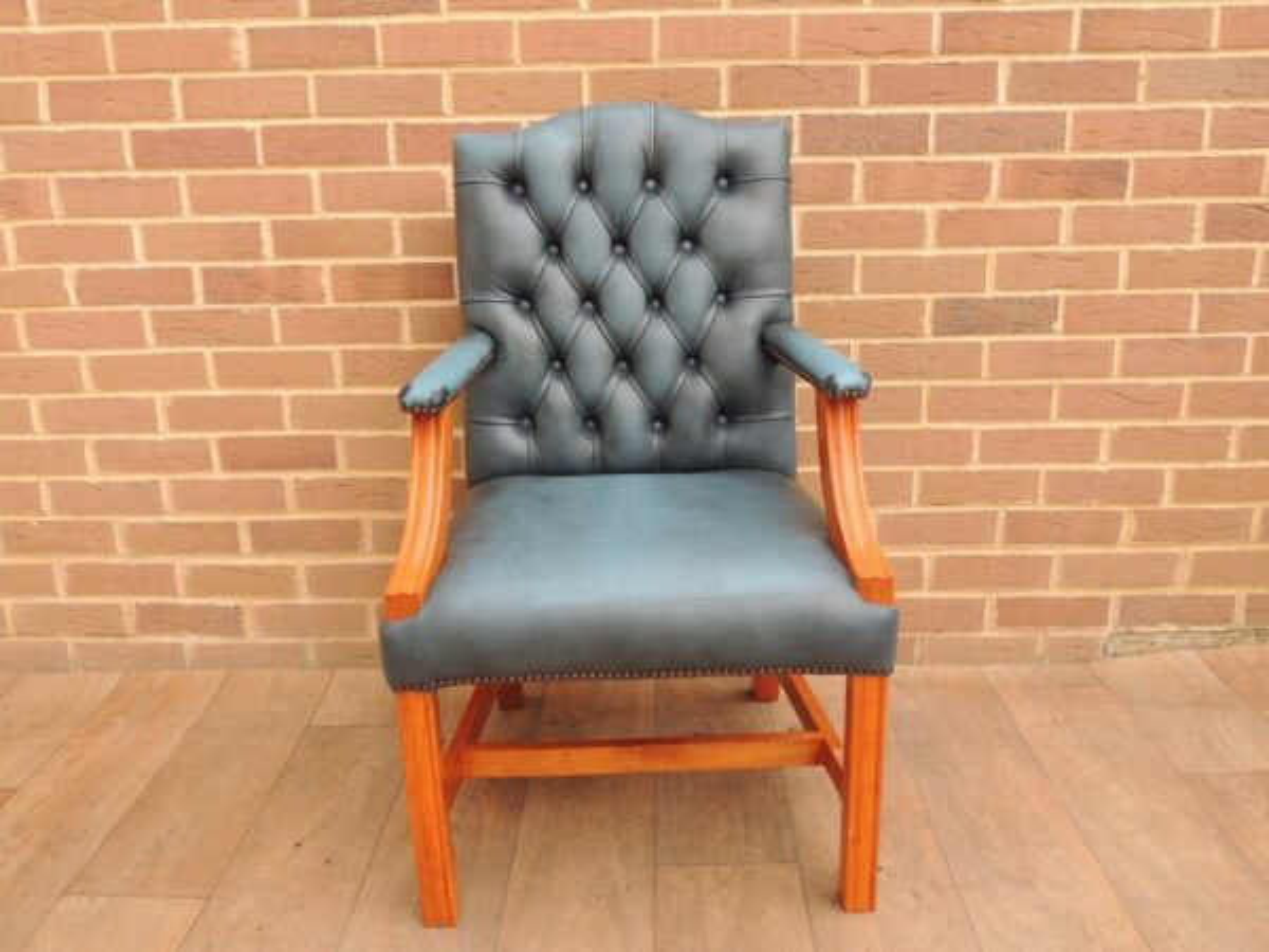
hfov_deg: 60.0
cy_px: 476
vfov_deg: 46.8
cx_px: 634
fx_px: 1100
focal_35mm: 30
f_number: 3.1
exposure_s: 1/100
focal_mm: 5.3
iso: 100
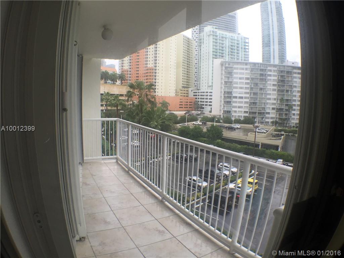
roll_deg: -2.3
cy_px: 129
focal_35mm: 29
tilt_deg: -6.0
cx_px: 172
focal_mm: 4.15
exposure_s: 1/60
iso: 40
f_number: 2.2
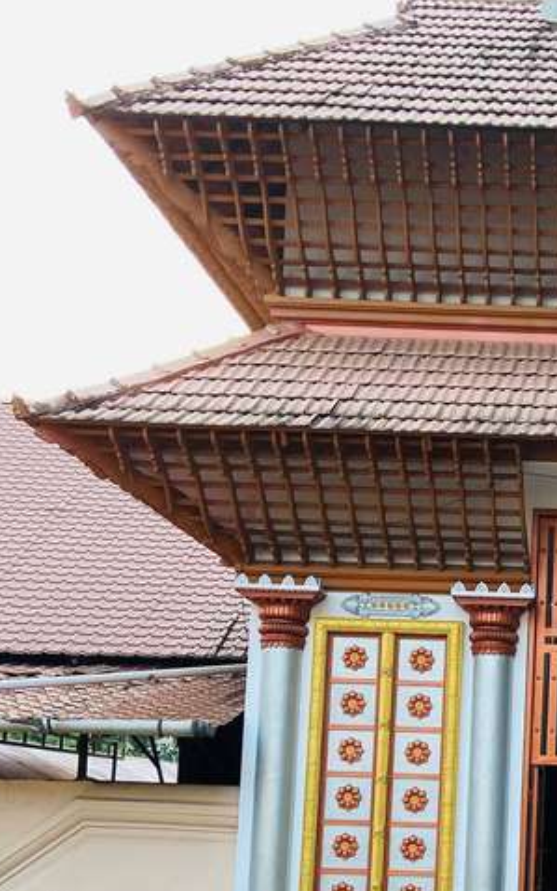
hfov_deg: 20.7
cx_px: 656
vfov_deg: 33.7
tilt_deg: +2.3
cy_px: 682
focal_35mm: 59
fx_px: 1432
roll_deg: -4.3
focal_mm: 4.25
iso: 40
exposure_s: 1/121
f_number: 1.8
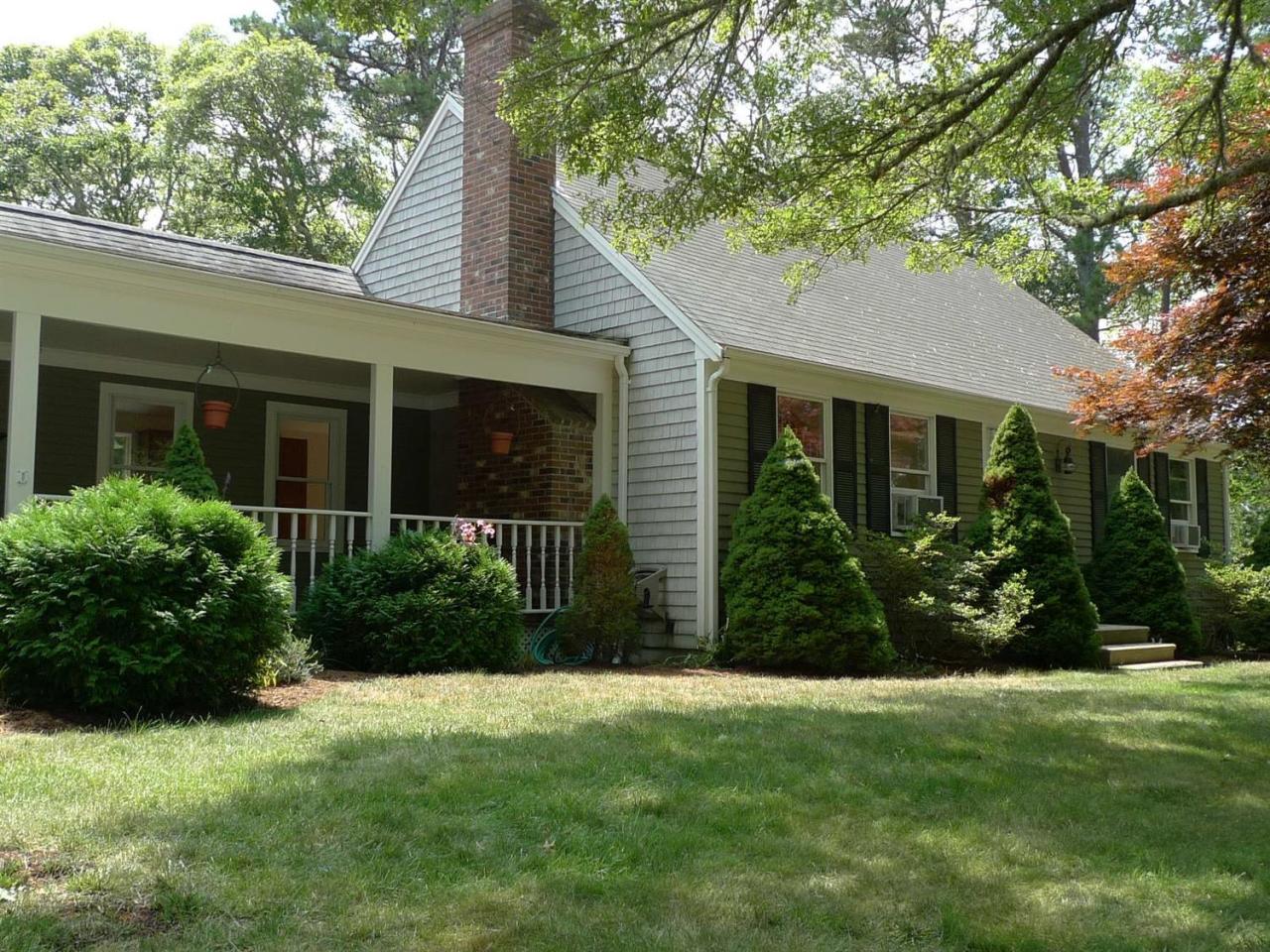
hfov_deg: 52.6
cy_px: 476
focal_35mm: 35
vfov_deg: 40.7
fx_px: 1284
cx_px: 635
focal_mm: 5.1
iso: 80
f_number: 2.8
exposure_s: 1/320
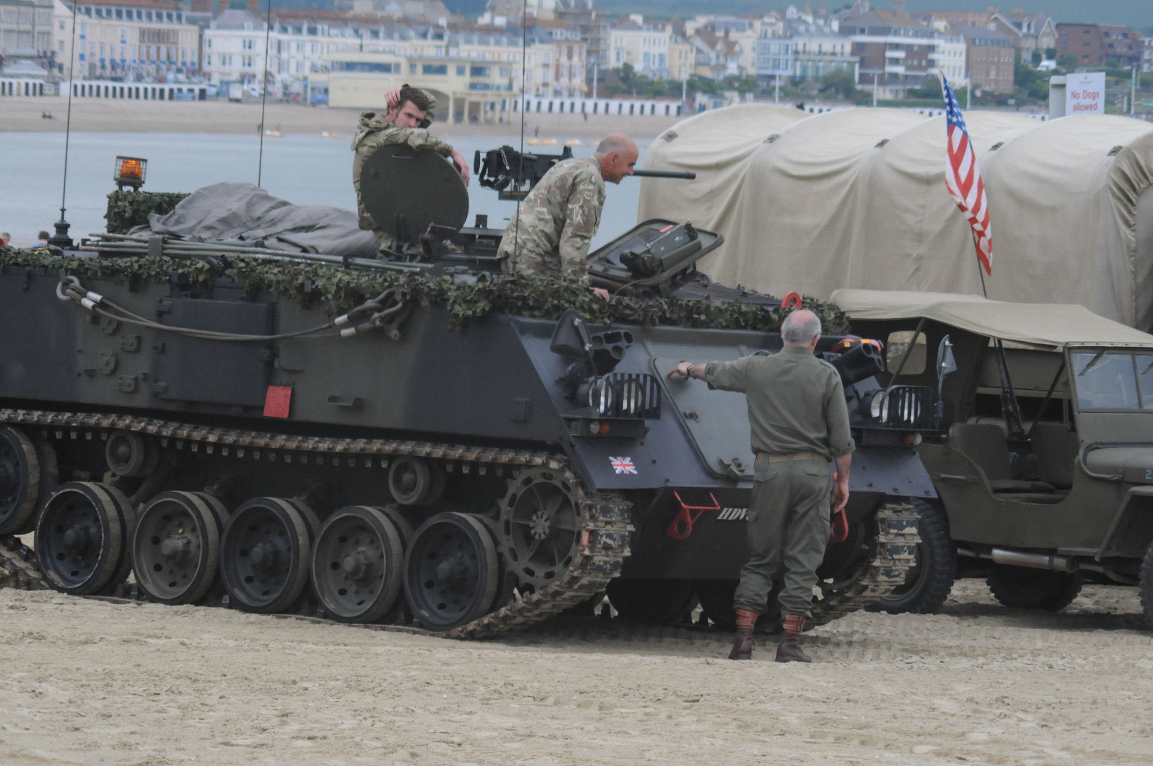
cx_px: 576
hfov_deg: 9.8
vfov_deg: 6.5
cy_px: 383
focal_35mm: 210
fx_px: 6717
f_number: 10
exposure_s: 1/400
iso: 800
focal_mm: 140
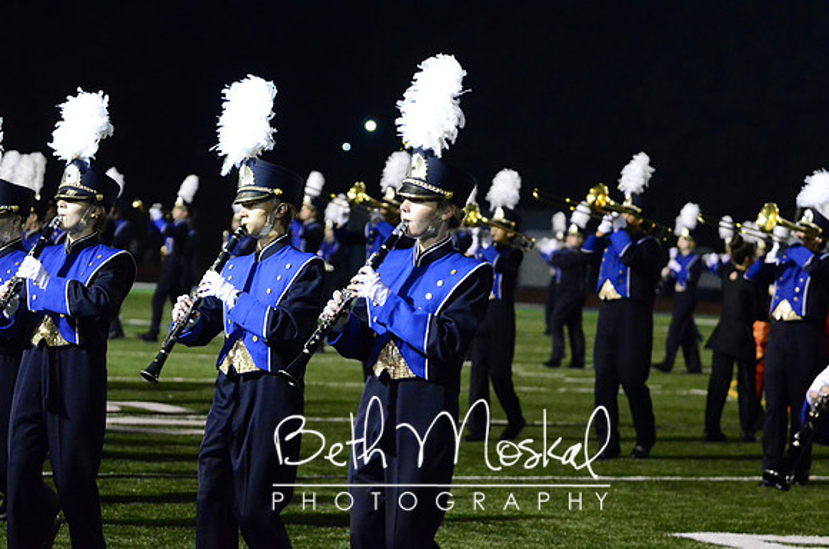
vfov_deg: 4.6
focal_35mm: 300
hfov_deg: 6.9
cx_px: 414
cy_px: 274
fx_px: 6893
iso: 6400
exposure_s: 1/640
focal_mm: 200
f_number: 3.2
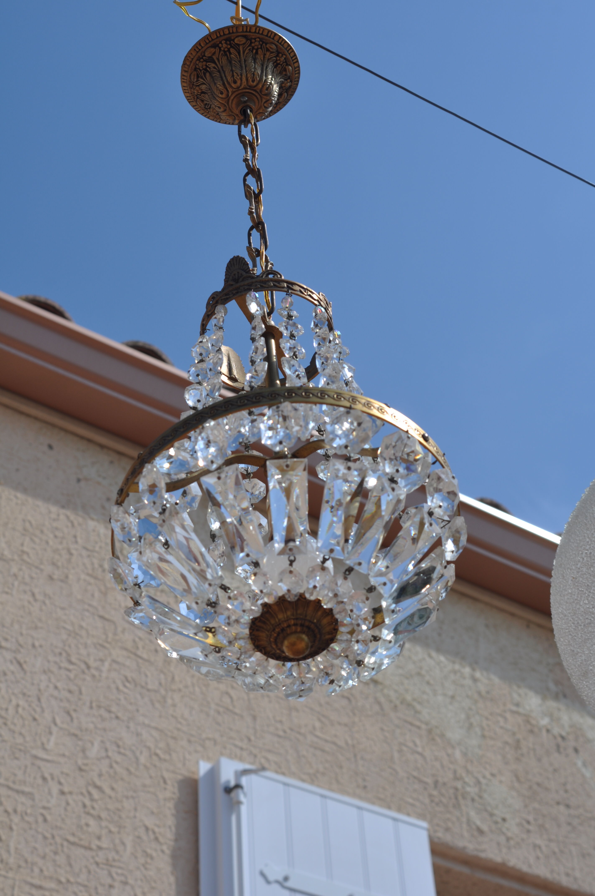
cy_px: 448
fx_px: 1678
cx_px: 298
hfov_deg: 20.1
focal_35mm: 68
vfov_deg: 29.9
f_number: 10
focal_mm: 45
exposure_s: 1/400
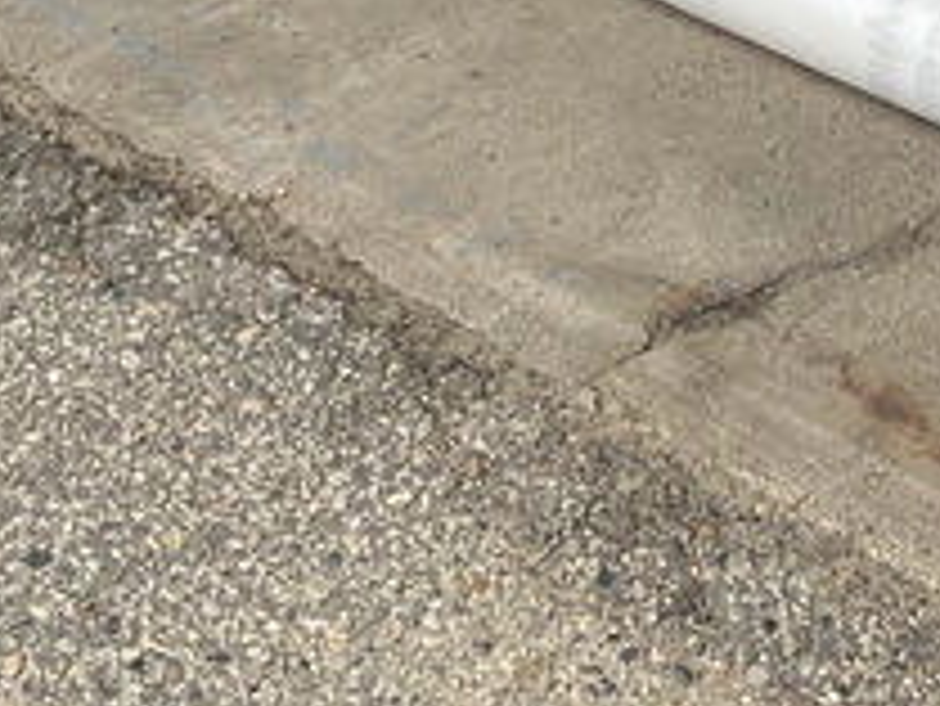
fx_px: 2826
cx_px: 936
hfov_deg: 18.4
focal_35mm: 104
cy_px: -146
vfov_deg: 13.8
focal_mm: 3
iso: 25
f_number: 1.8
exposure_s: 1/338
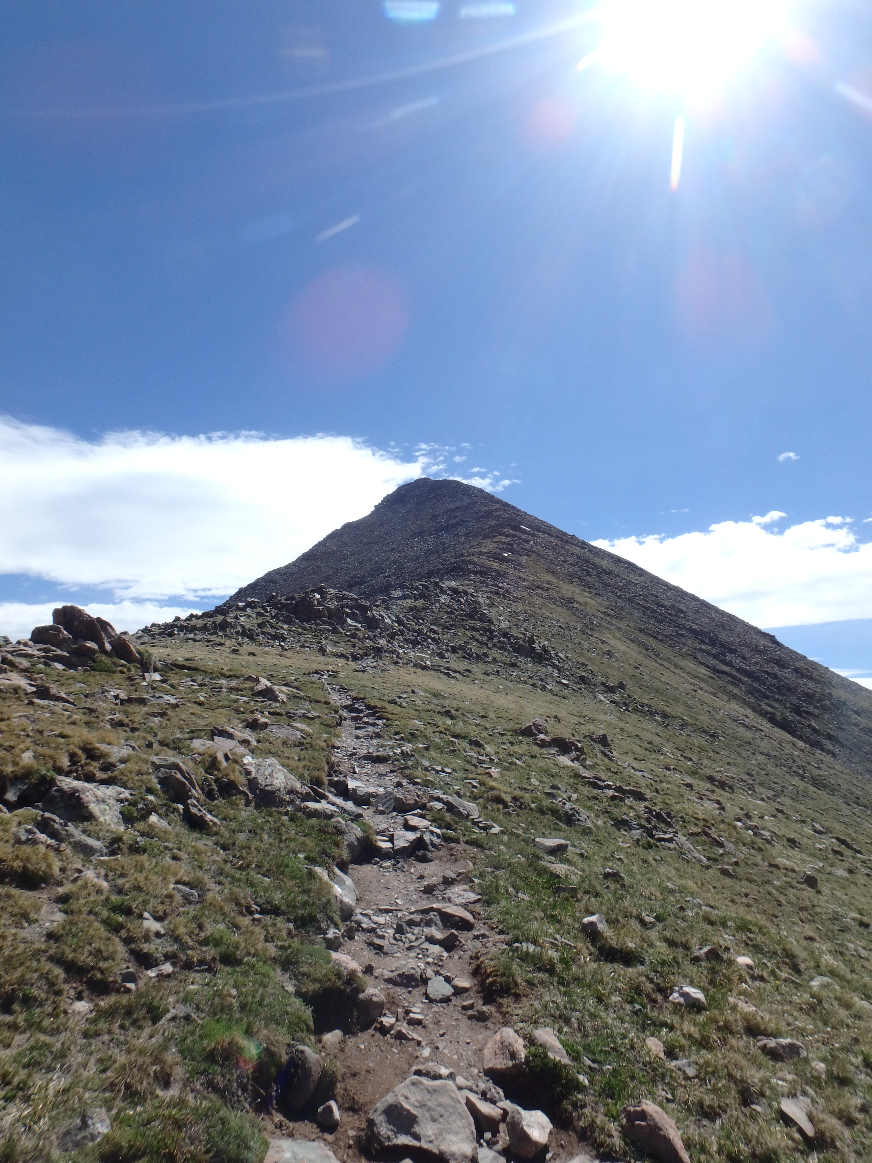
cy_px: 582
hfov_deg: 63.4
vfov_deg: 79.0
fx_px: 705
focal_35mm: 21
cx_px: 436
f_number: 6
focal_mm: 3.7
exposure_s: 1/640
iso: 125
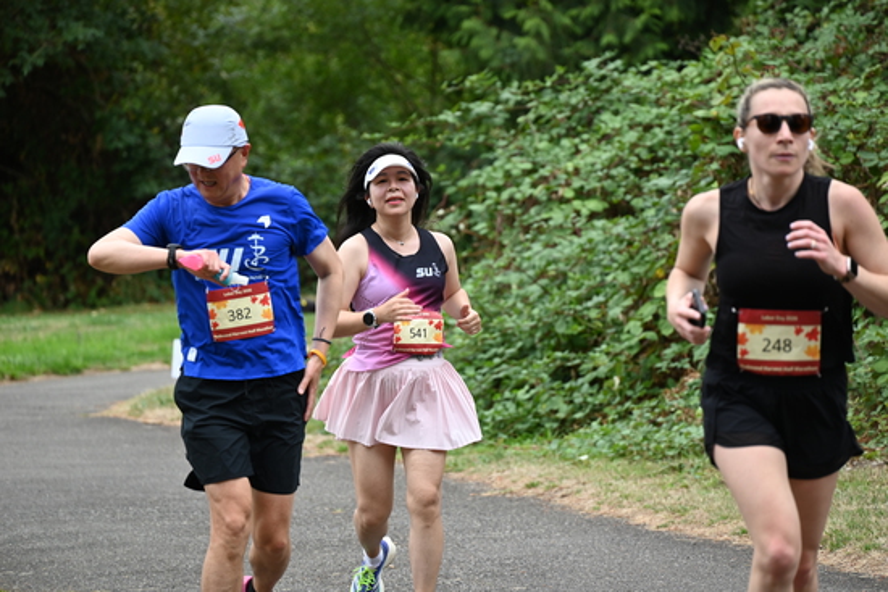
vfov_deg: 6.9
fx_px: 4934
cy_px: 296
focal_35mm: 200
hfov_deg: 10.3
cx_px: 444
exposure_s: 1/320
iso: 400
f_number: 6.3
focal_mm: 200
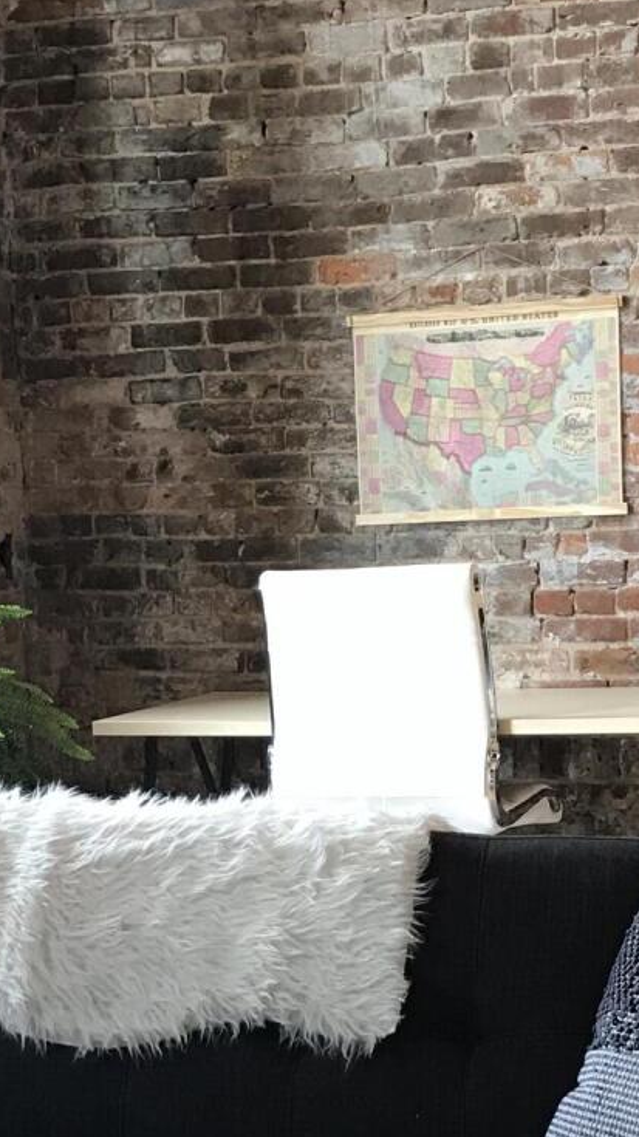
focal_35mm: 83
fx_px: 2502
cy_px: 787
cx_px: 277
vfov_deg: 25.4
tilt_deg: -5.3
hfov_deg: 14.5
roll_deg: +2.2
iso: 40
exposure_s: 1/17
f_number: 1.8
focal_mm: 3.99
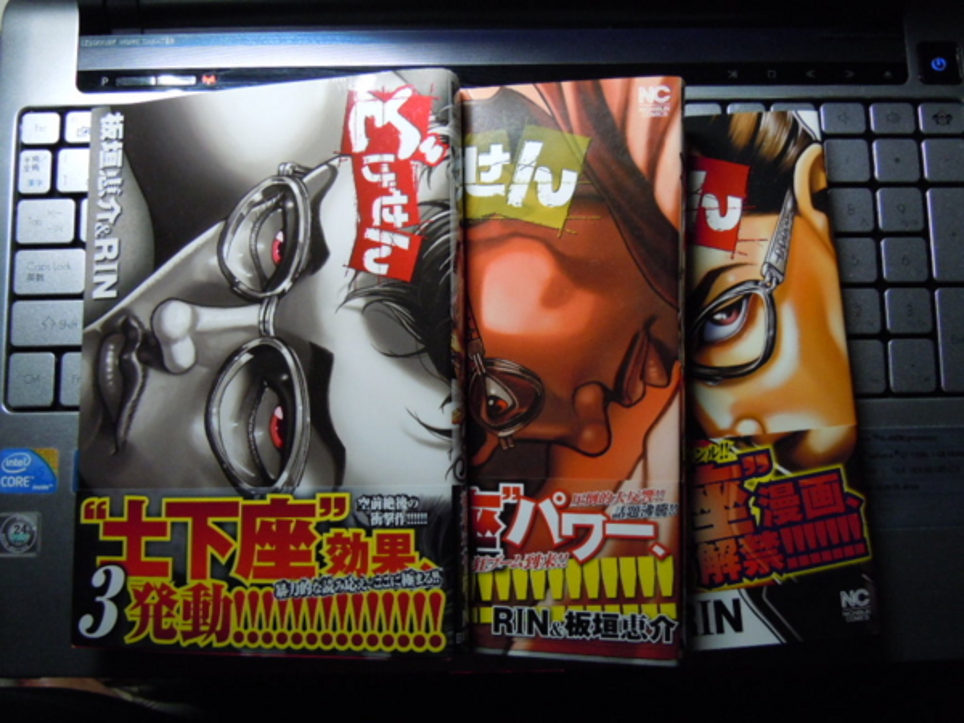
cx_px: 482
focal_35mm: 30
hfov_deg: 60.0
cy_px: 362
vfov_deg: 46.8
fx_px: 835
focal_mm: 5.4
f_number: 3.5
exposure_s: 1/20
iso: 400
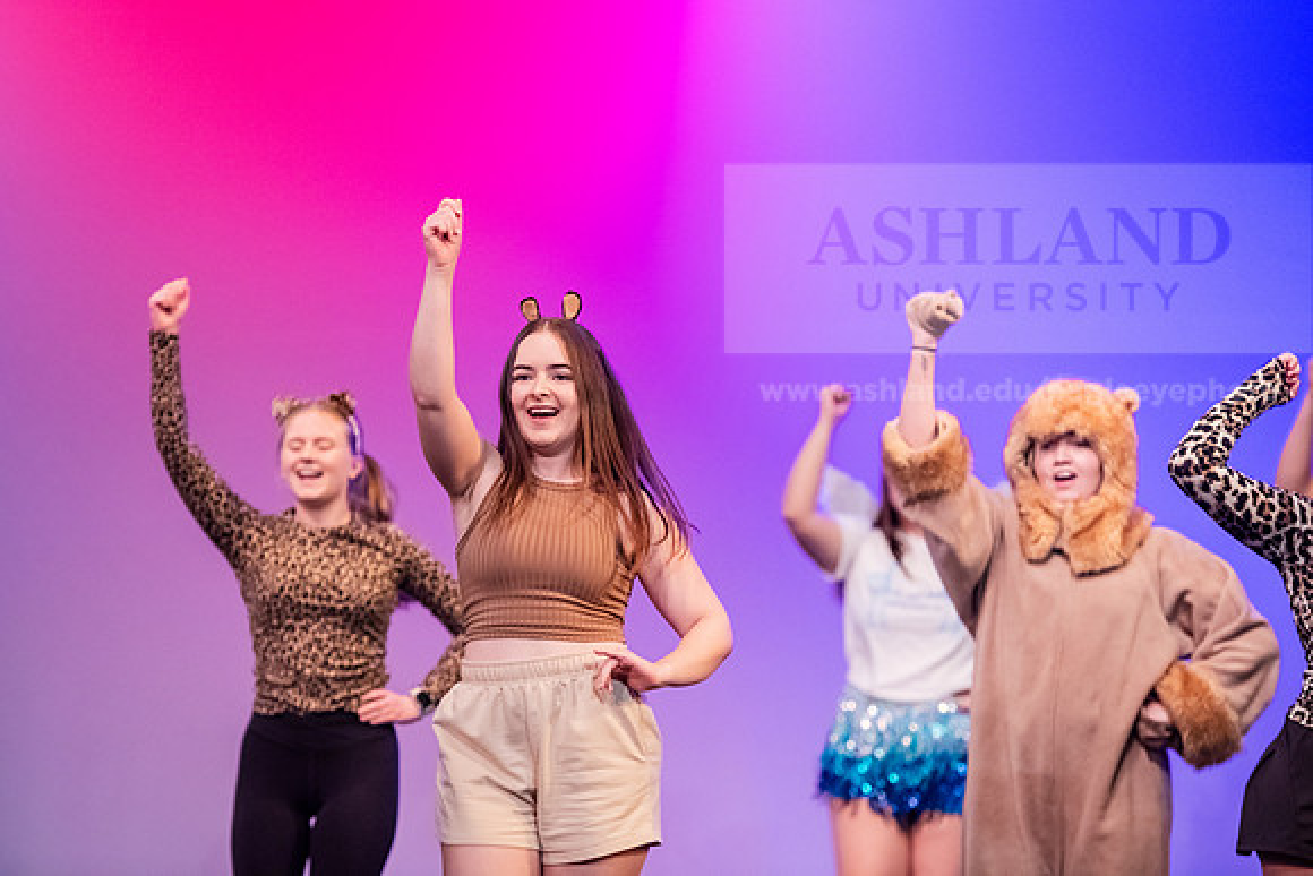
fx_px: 5472
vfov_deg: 9.2
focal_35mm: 150
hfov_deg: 13.7
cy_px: 438
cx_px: 656
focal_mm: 150
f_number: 3.2
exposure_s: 1/250
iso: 4000
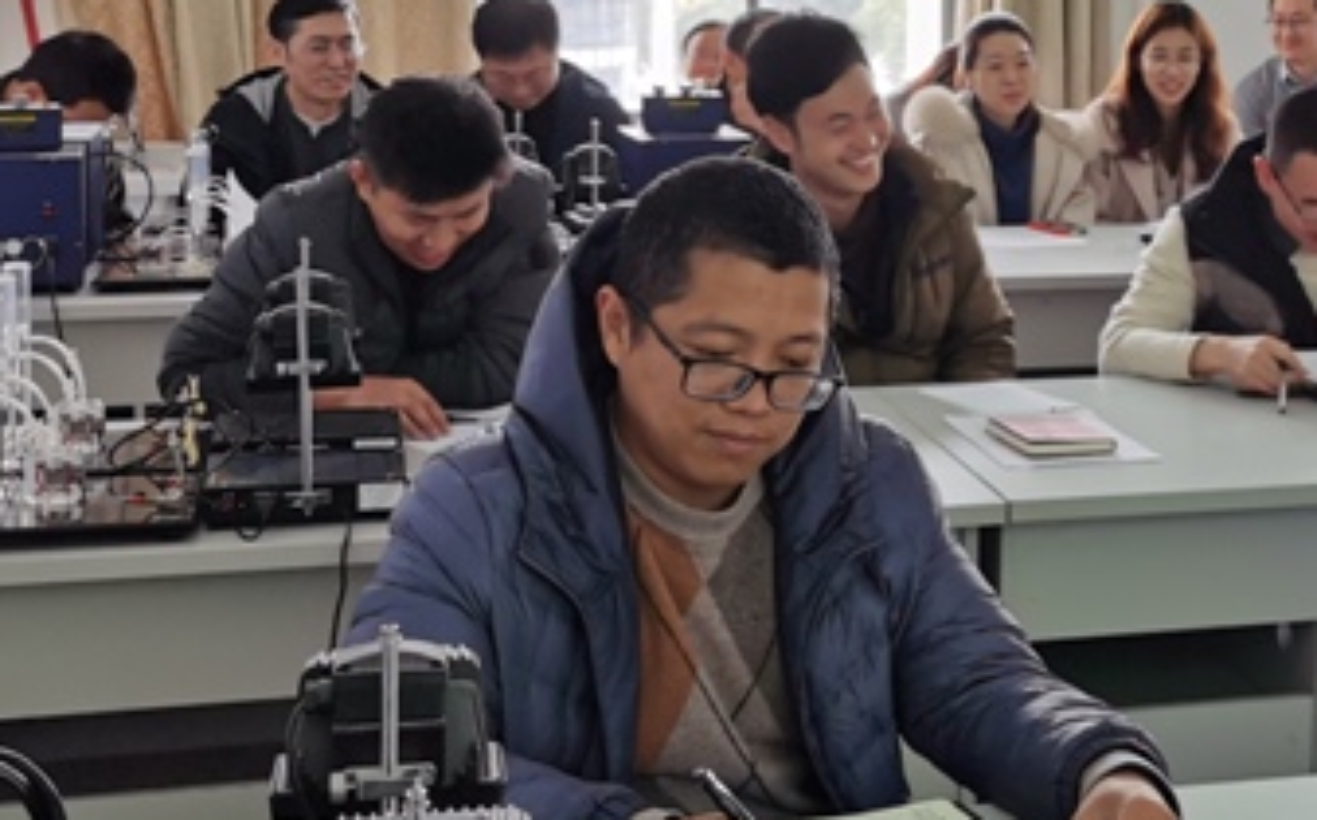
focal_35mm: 68
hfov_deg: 29.8
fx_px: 2439
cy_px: 105
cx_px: 981
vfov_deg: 18.8
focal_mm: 5.58
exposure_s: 1/100
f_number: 1.8
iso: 160
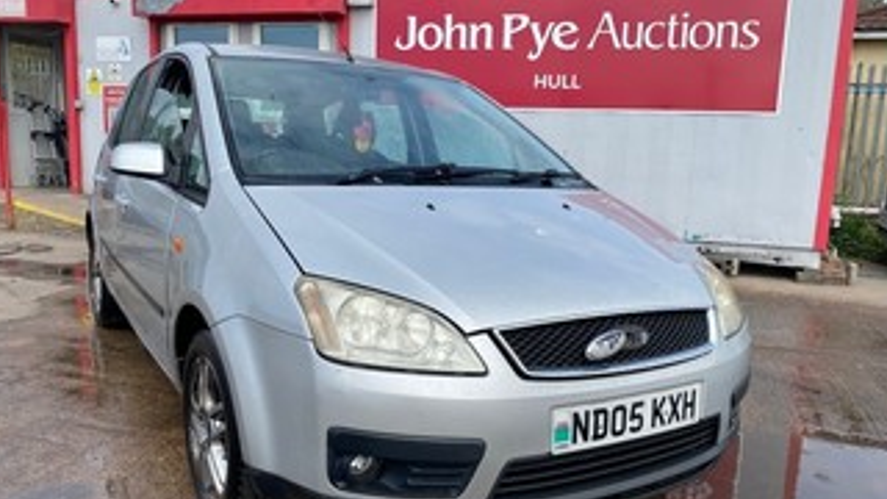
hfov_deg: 62.6
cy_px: 269
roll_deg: -1.7
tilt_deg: -10.0
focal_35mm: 31
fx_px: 729
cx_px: 449
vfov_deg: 37.8
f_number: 1.8
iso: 32
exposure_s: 1/2315
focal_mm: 4.25
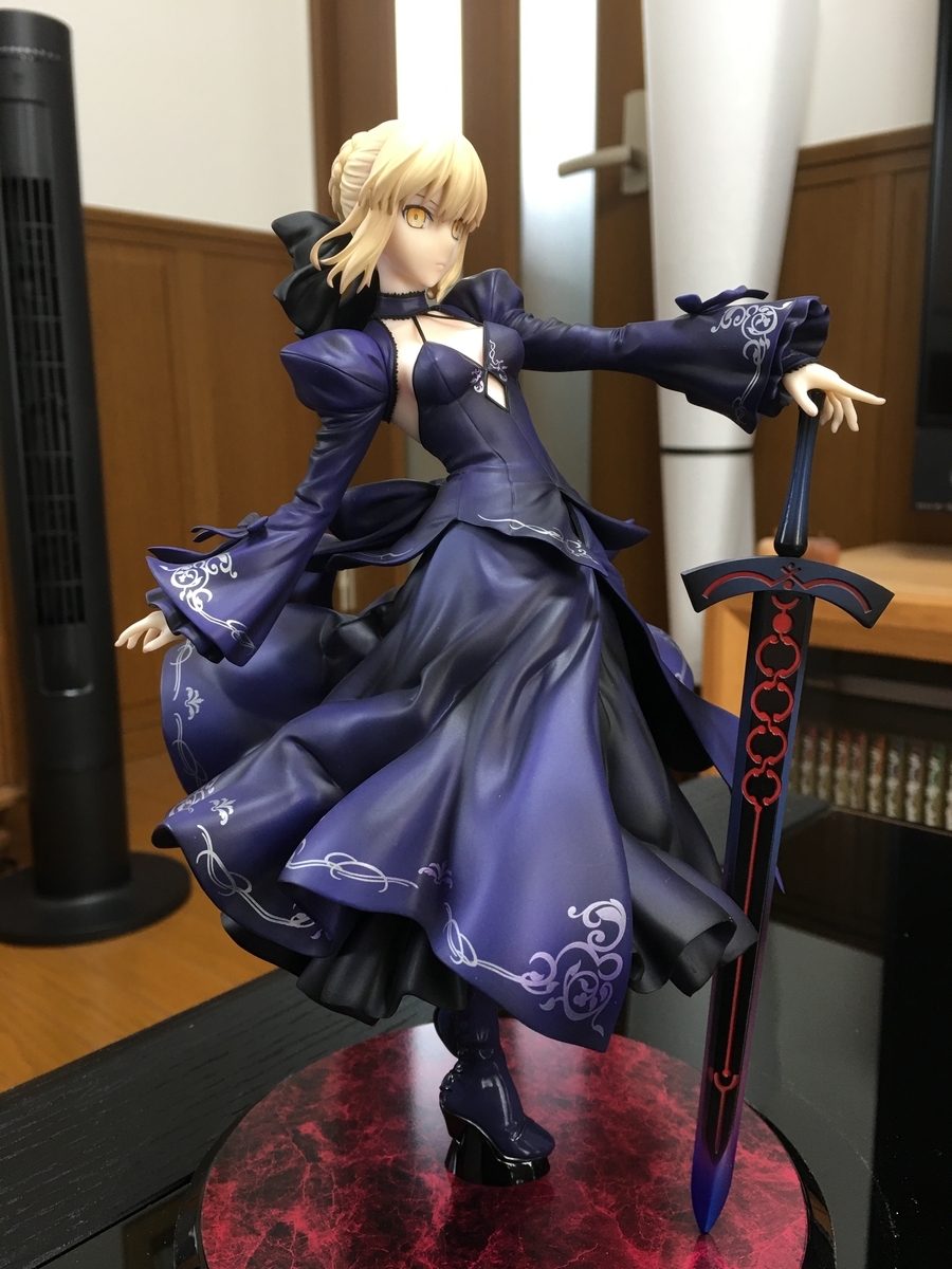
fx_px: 1063
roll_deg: +0.7
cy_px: 634
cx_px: 476
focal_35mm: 29
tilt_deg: -10.0
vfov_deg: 61.7
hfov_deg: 48.2
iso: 32
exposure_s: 1/15
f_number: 2.2
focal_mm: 4.15
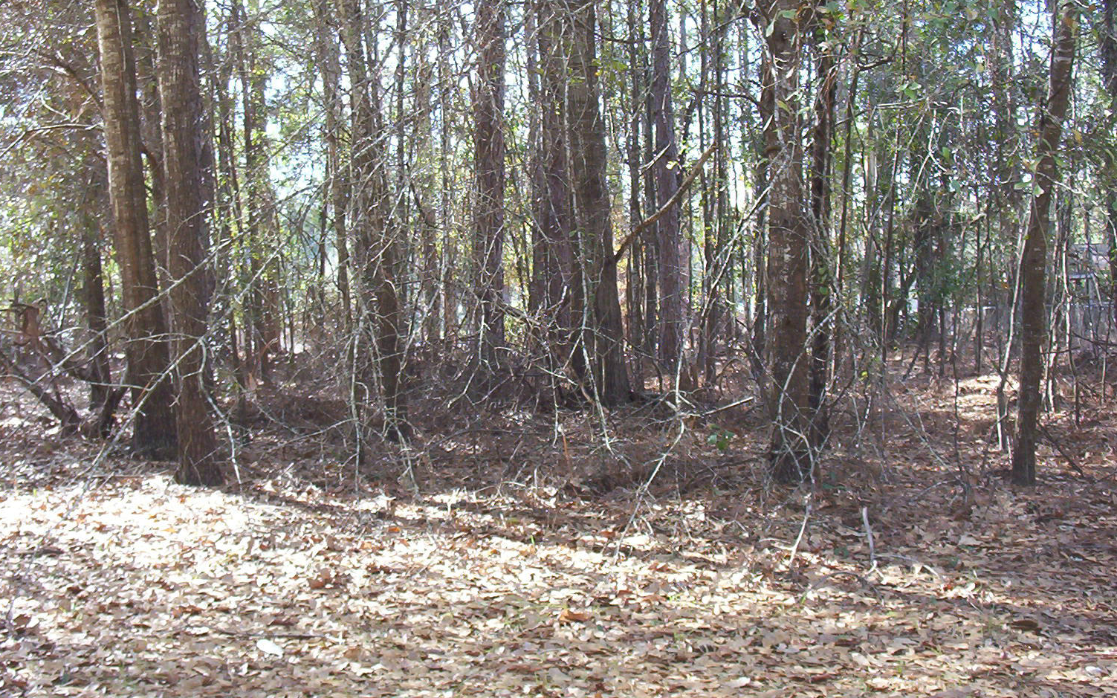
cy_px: 252
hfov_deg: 44.4
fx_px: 1370
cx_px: 537
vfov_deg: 28.5
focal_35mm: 45
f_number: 4.5
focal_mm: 6
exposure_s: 1/53.1
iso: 100
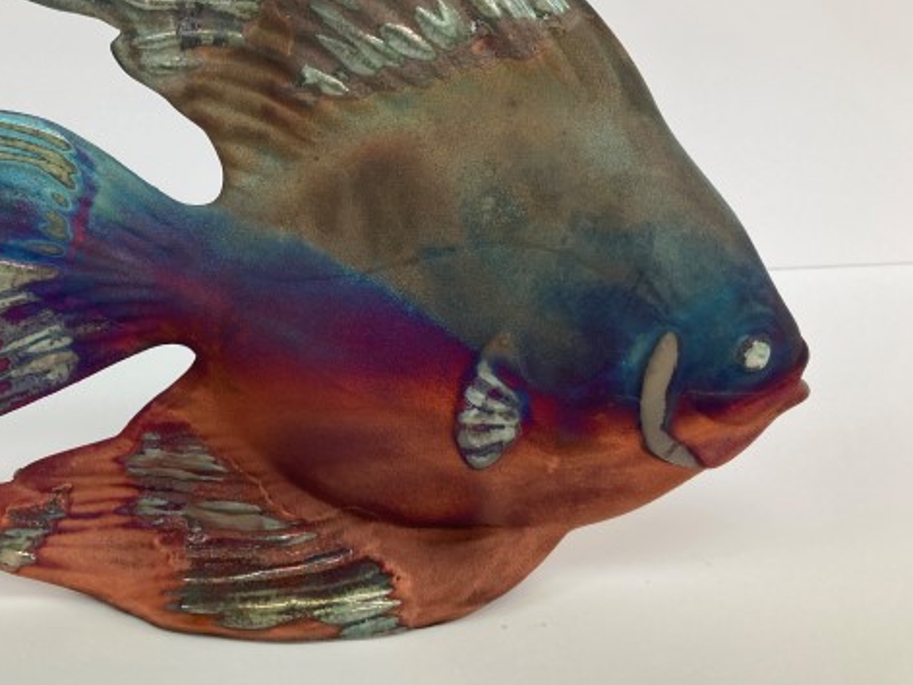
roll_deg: +0.5
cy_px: 240
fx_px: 1002
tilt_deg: -17.1
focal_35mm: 38
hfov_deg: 48.2
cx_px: 311
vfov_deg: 37.4
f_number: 1.8
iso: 64
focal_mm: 3.99
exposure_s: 1/60
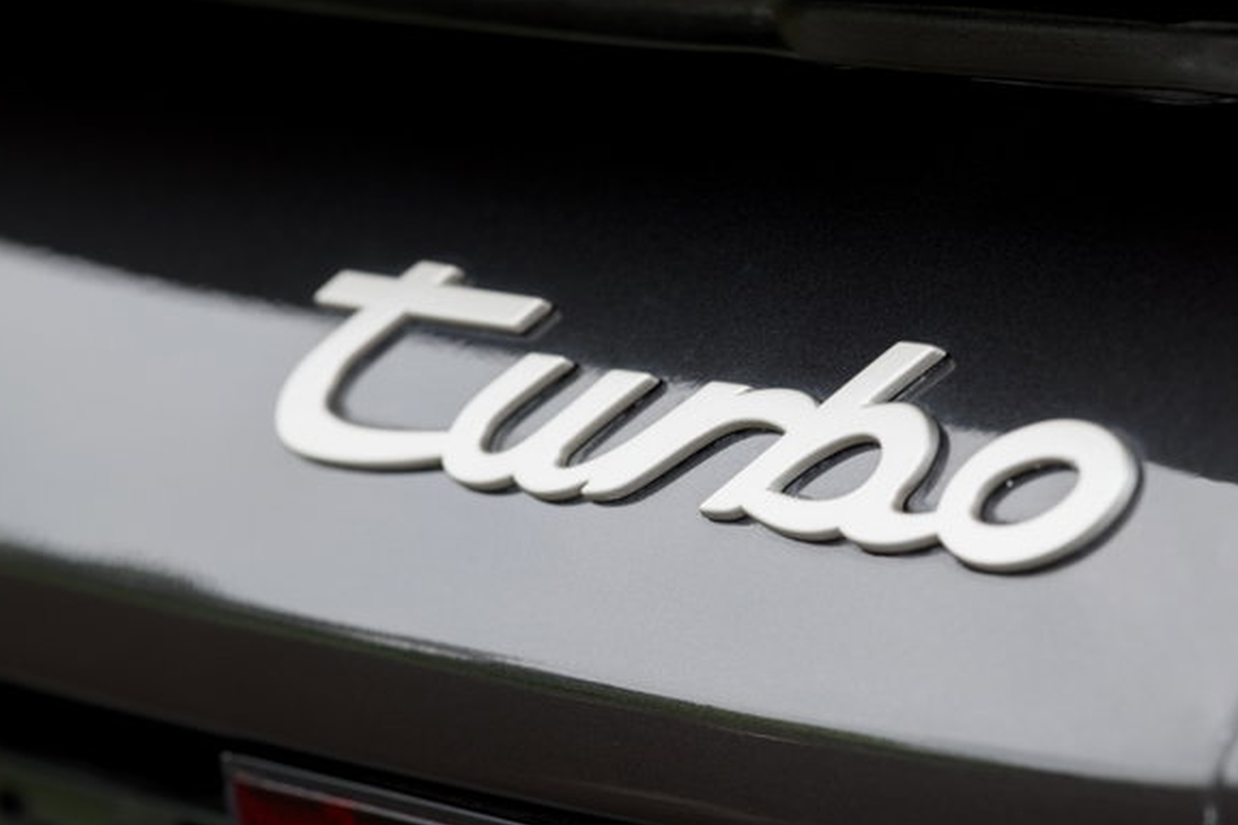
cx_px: 800
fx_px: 6190
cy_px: 505
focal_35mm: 180
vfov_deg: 7.6
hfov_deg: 11.4
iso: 400
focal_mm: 135
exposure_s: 1/320
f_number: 6.3
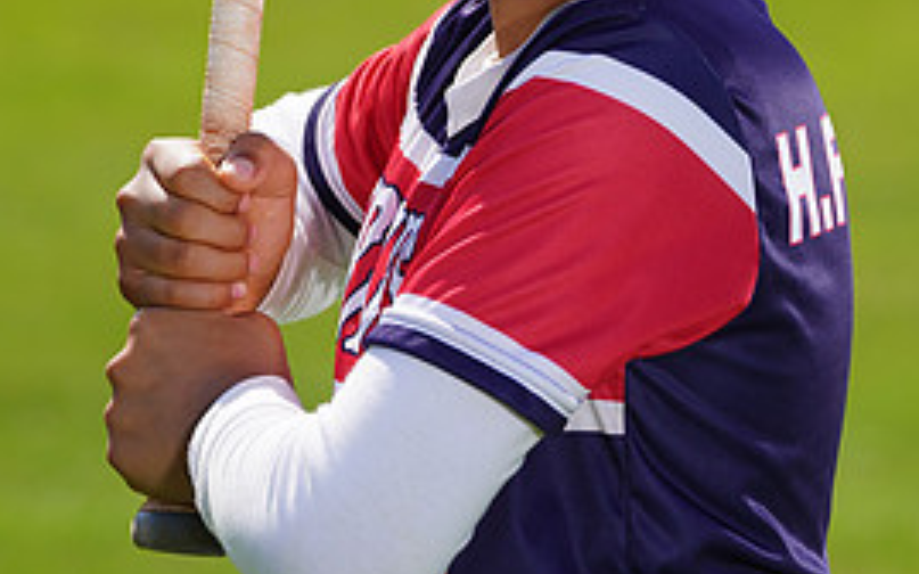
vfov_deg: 2.9
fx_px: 11494
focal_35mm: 459
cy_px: -137
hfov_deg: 4.6
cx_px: 487
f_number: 8
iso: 100
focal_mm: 209
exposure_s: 1/250
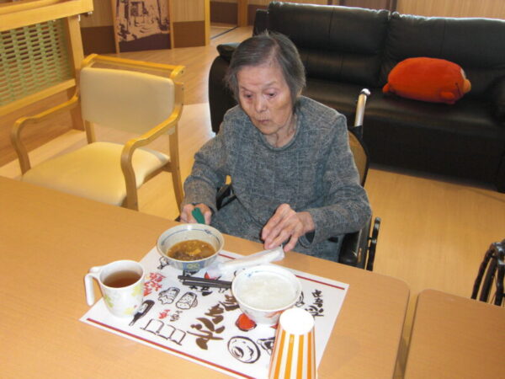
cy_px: 190
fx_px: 481
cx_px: 252
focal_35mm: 33
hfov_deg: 55.4
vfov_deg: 42.9
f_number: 2.7
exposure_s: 1/60
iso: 200
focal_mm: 5.8
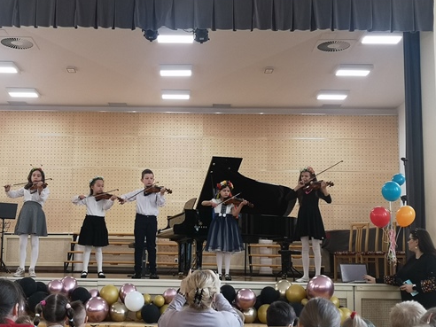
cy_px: 173
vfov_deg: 28.0
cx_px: 175
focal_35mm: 52
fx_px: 655
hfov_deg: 36.7
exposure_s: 1/50
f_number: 1.8
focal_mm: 3.95
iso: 64
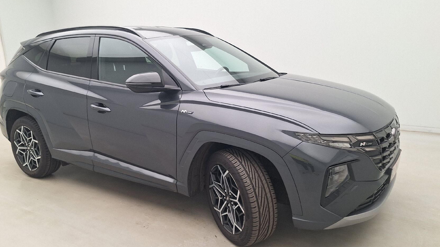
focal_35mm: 29
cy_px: 136
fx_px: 338
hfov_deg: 66.0
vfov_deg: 40.1
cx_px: 207
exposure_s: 1/100
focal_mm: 5.54
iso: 64
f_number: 1.8
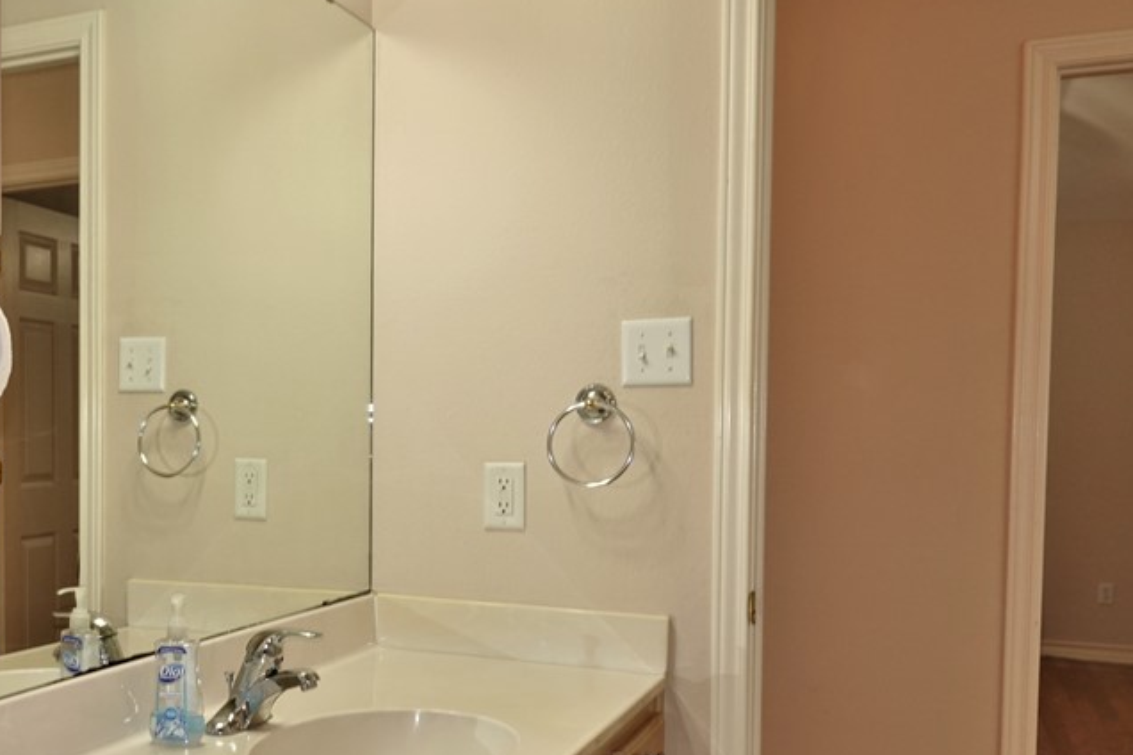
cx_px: 233
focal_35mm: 41
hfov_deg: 45.1
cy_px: 483
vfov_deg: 32.4
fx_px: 1290
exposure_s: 1/30
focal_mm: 9
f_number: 2.8
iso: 125
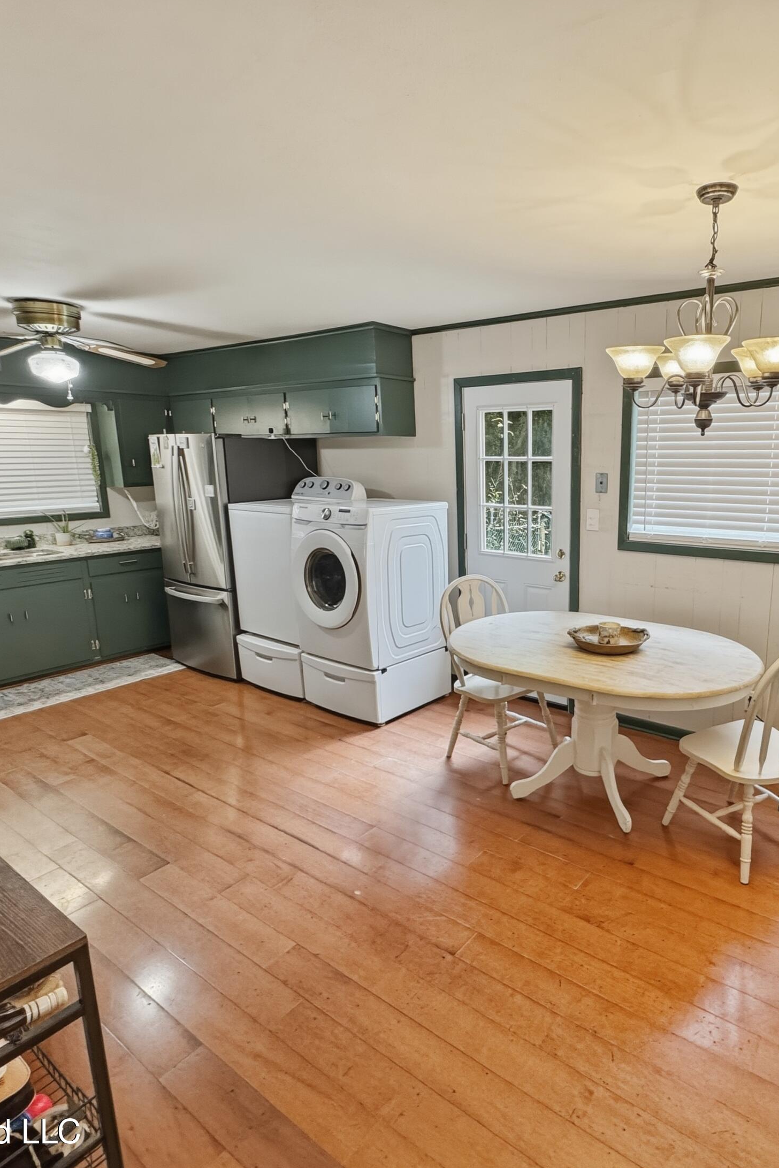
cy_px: 585
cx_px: 527
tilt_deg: -12.3
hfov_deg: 60.3
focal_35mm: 20
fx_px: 649
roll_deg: +0.3
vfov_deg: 84.0
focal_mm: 2.2
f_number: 2.2
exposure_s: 1/60
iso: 200
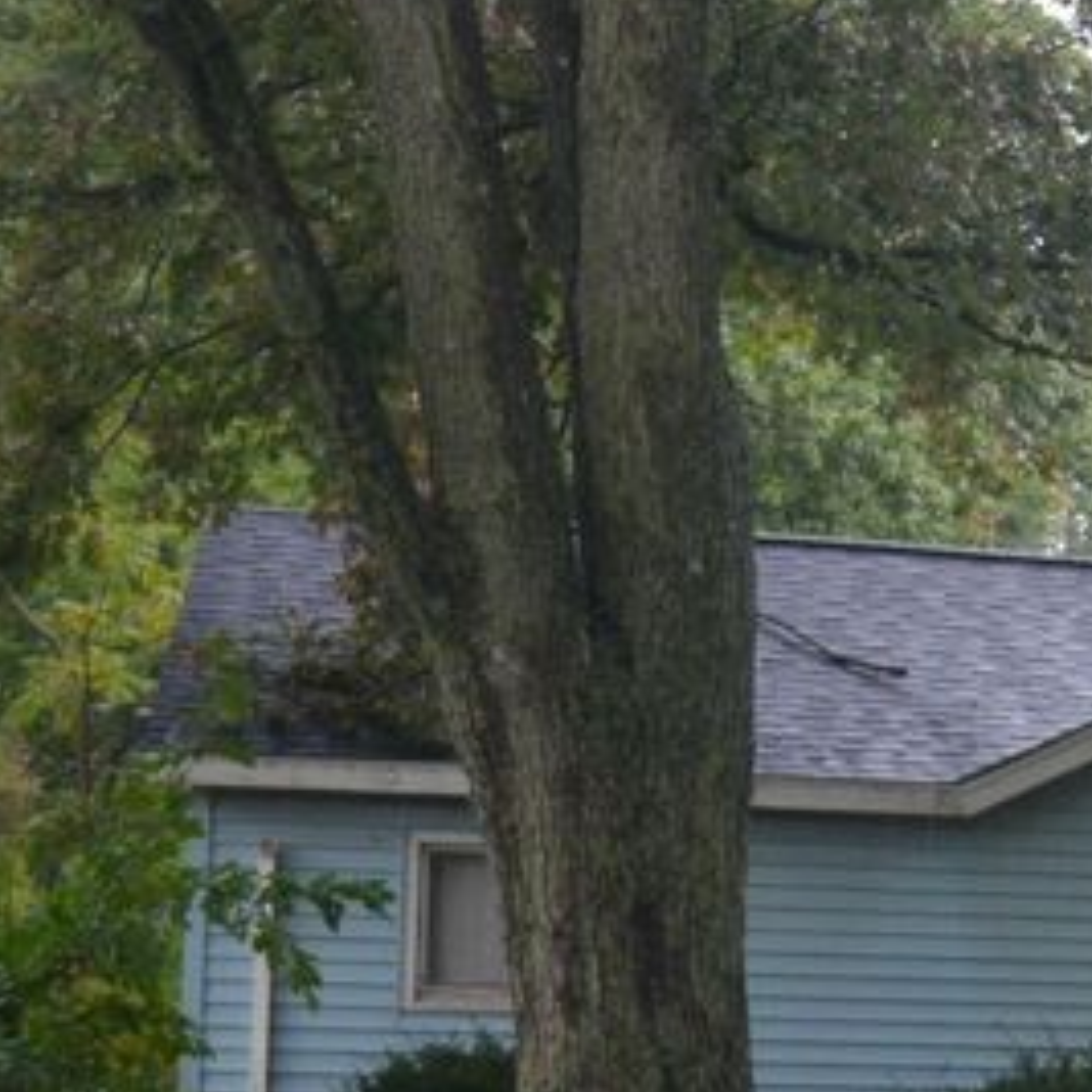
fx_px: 4176
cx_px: 1665
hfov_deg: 13.9
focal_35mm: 117
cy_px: 785
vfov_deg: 14.9
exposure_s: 1/60
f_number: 4
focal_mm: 24
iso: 720
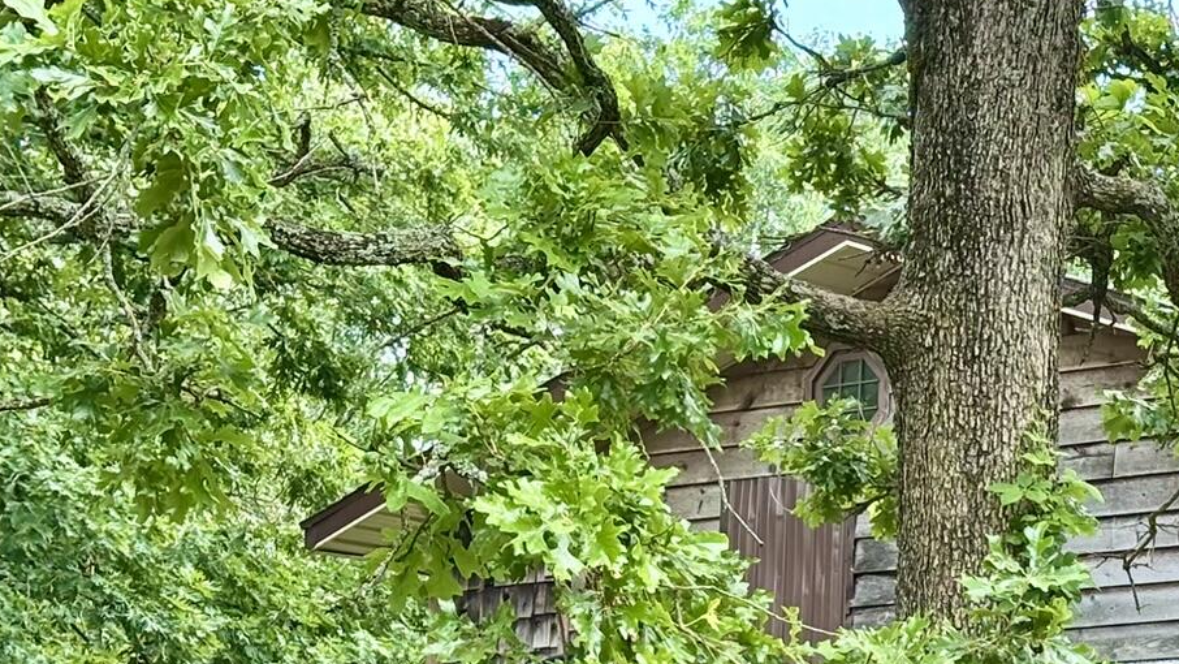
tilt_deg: +2.8
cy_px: 919
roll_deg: -0.9
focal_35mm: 128
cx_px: 1261
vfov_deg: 9.3
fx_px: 4002
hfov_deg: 16.3
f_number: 1.6
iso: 32
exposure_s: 1/175
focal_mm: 5.96
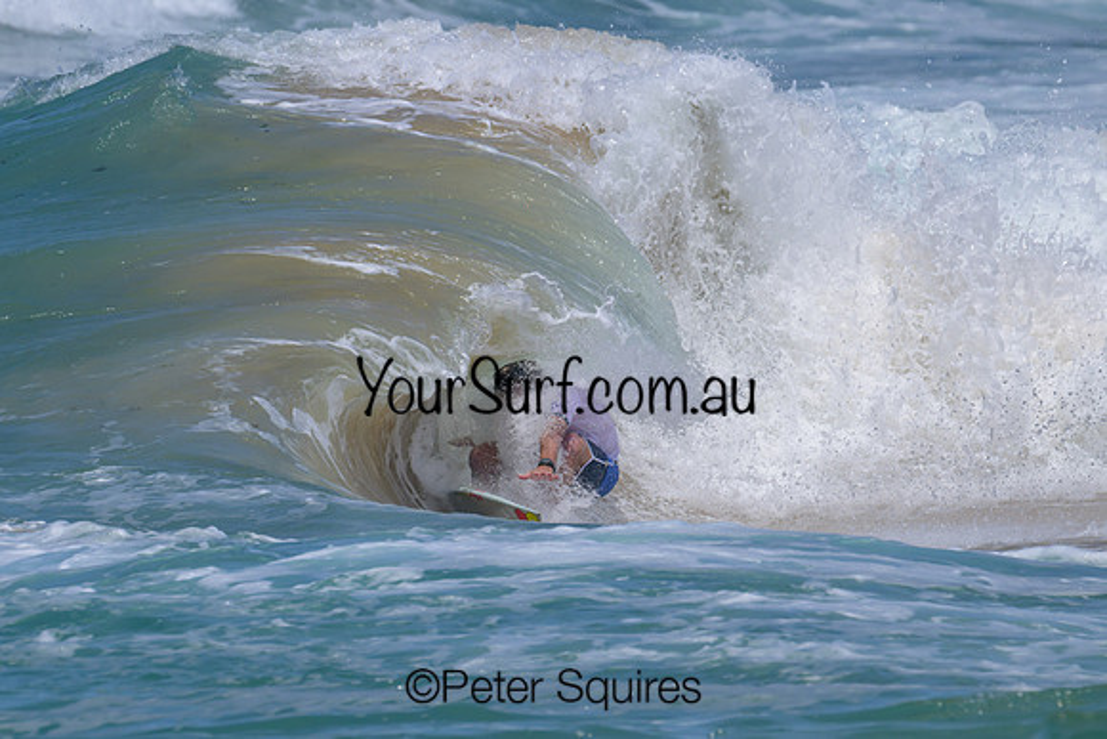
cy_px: 404
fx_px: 22433
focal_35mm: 729
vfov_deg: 1.9
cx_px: 435
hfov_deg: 2.8
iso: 450
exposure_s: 1/2000
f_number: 11
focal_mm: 540
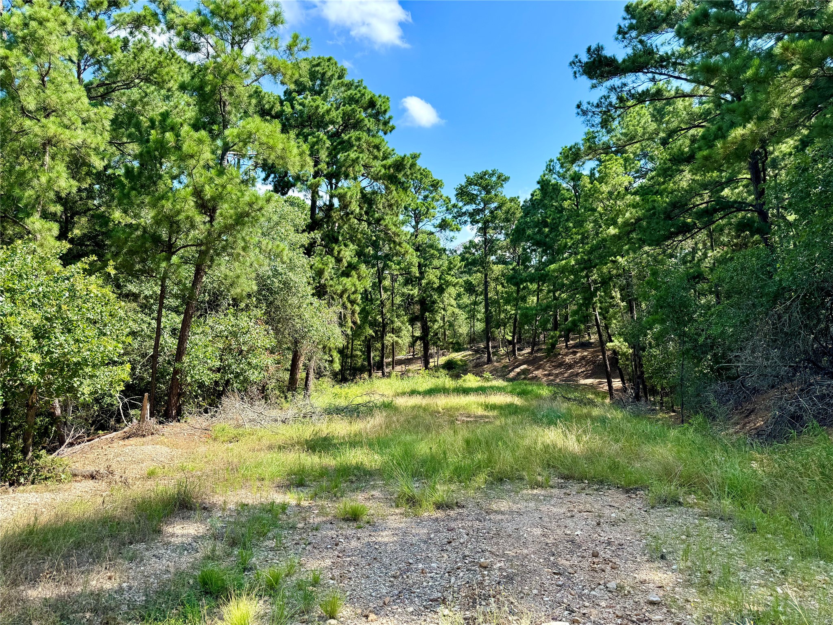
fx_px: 578
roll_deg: -0.3
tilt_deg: -2.4
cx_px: 416
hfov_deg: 71.6
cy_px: 312
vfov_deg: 56.8
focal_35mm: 24
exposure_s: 1/1395
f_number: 1.78
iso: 80
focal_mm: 6.76
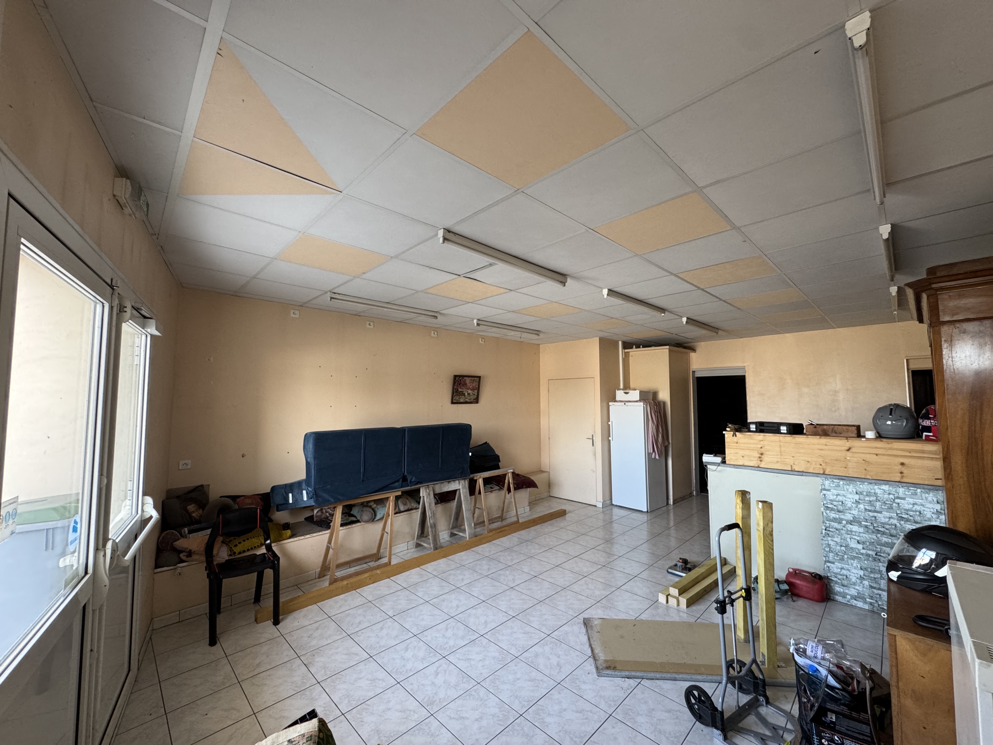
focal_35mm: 14
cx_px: 496
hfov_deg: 102.1
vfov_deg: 85.7
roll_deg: +0.3
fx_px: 402
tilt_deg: +3.9
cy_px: 372
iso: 200
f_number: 2.2
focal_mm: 2.22
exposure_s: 1/99
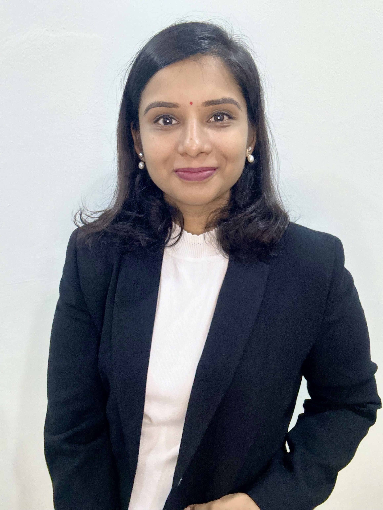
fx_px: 443
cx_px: 192
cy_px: 255
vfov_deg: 60.0
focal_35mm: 30
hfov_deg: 46.8
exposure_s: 1/50
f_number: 1.9
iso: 320
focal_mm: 2.69
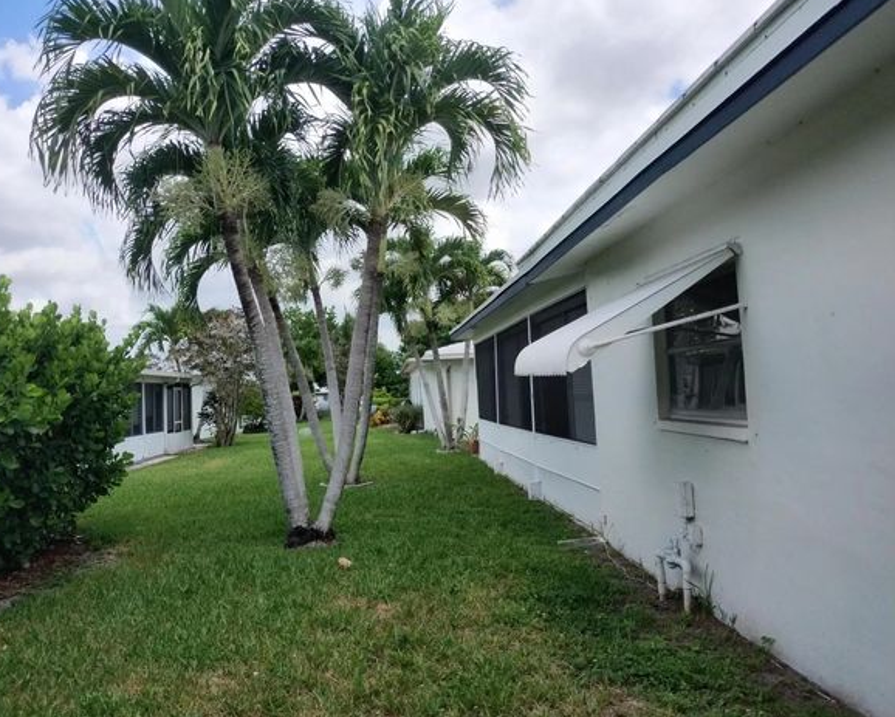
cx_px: 401
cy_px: 347
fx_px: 716
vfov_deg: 53.2
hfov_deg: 63.9
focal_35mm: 27
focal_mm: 4.71
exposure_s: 1/4370
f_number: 1.7
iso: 104
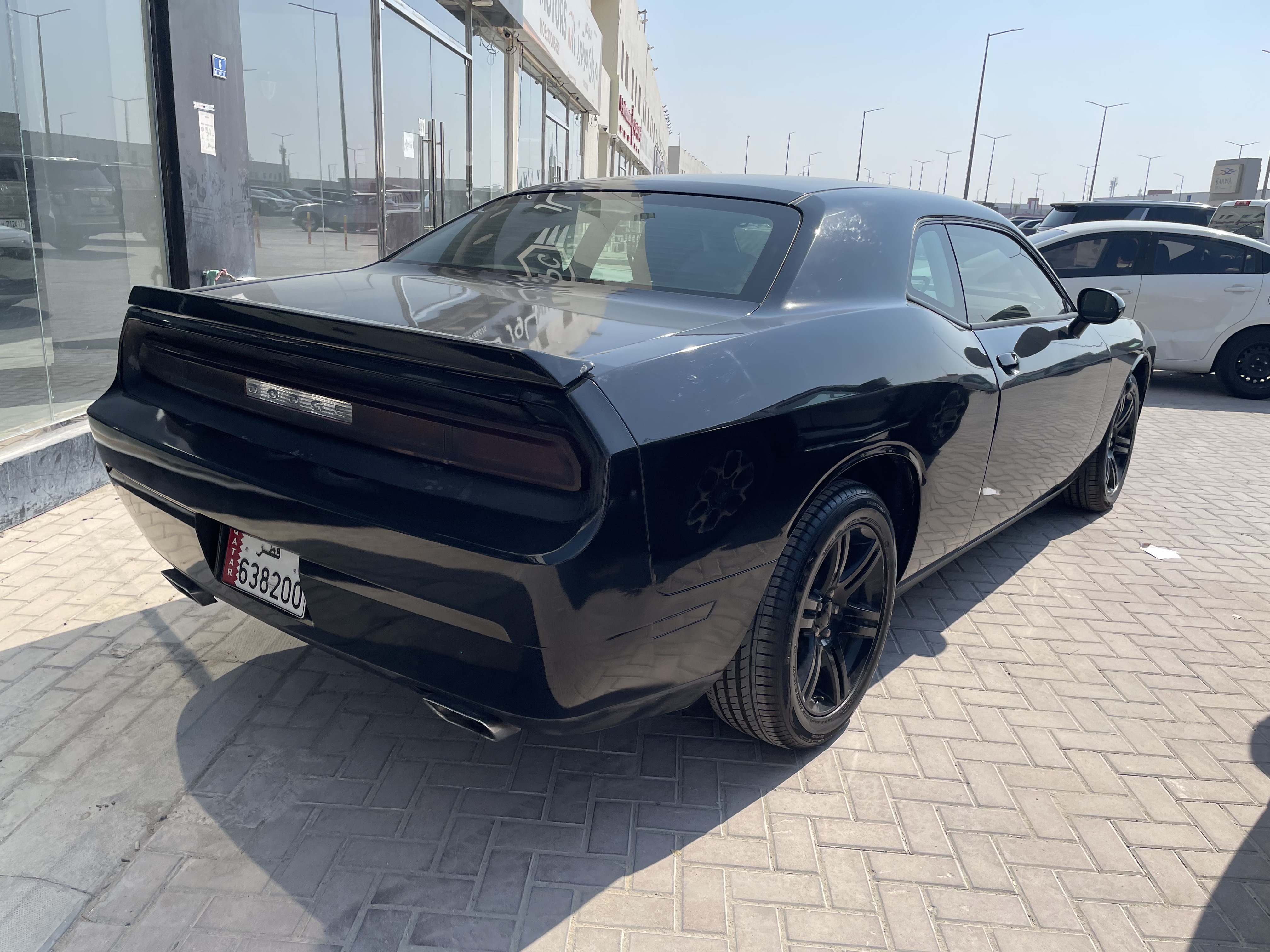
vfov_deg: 53.1
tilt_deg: -15.1
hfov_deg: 67.3
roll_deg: +0.2
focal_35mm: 26
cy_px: 476
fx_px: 954
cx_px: 635
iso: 32
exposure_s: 1/3731
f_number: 1.6
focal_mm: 4.2
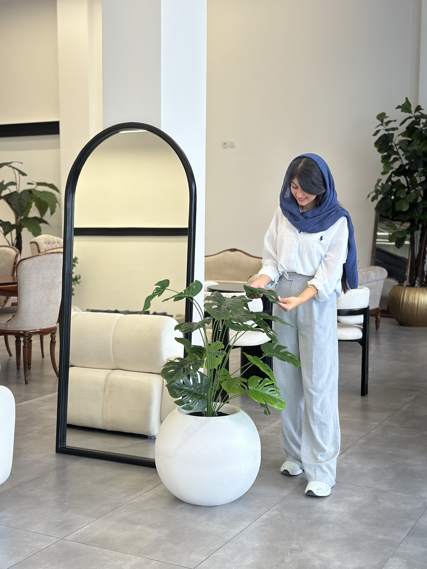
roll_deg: +0.2
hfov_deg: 30.3
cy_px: 284
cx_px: 214
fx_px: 789
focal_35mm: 48
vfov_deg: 39.7
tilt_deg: -3.8
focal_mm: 6.86
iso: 80
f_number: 1.78
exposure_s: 1/206
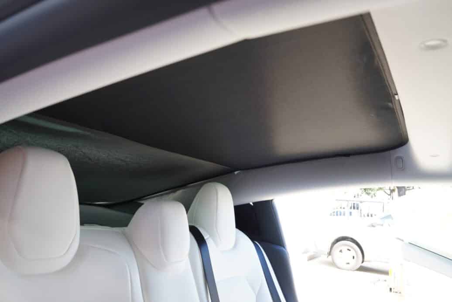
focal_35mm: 30
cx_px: 226
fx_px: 377
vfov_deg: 43.7
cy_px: 151
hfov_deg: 61.9
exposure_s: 1/60
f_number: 4
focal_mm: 20
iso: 160
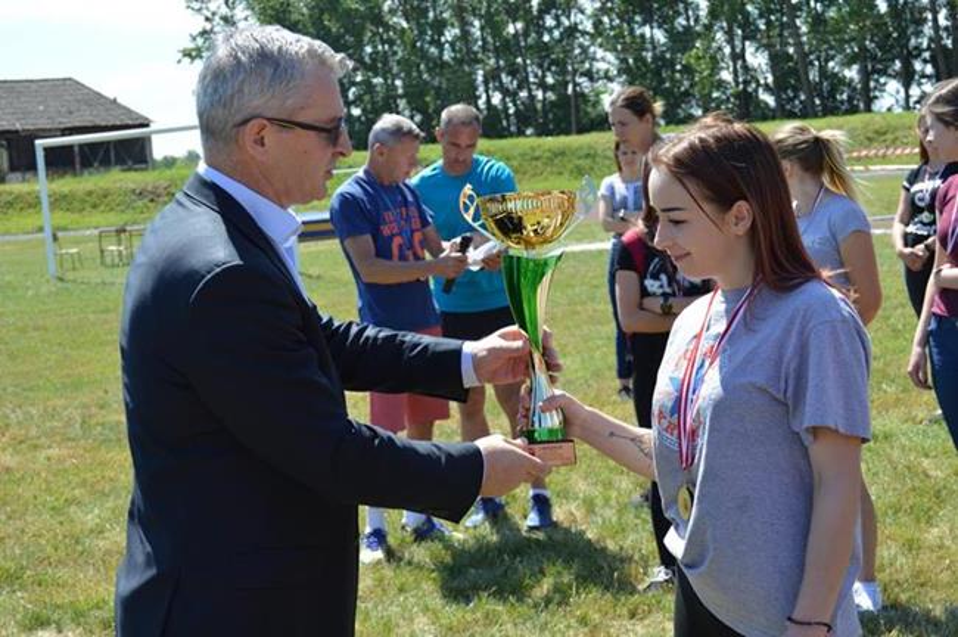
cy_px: 318
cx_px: 479
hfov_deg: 29.9
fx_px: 1794
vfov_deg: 20.1
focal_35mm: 68
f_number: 7.1
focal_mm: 45
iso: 100
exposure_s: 1/200
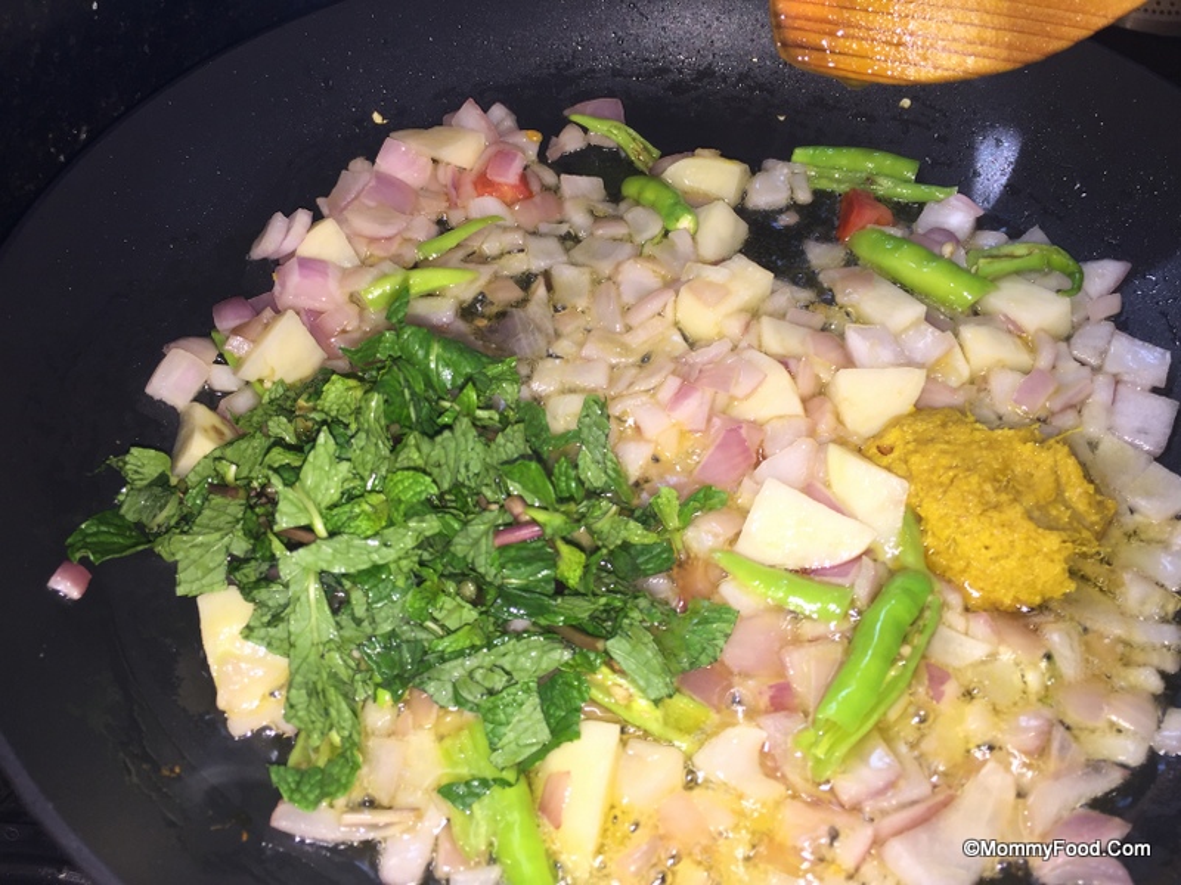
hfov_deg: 61.7
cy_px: 442
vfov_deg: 48.2
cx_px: 590
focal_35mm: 29
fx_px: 989
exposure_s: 1/54
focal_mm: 4.15
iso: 32
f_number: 2.2
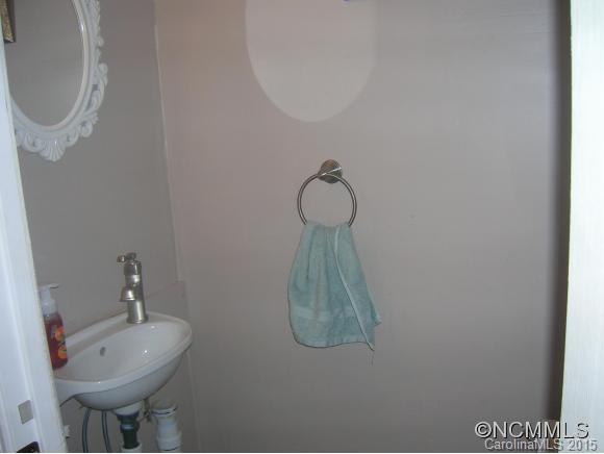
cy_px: 227
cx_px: 302
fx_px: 594
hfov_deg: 53.9
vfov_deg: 41.8
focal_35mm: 34
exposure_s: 1/60.1
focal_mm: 5.7
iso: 50
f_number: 2.9
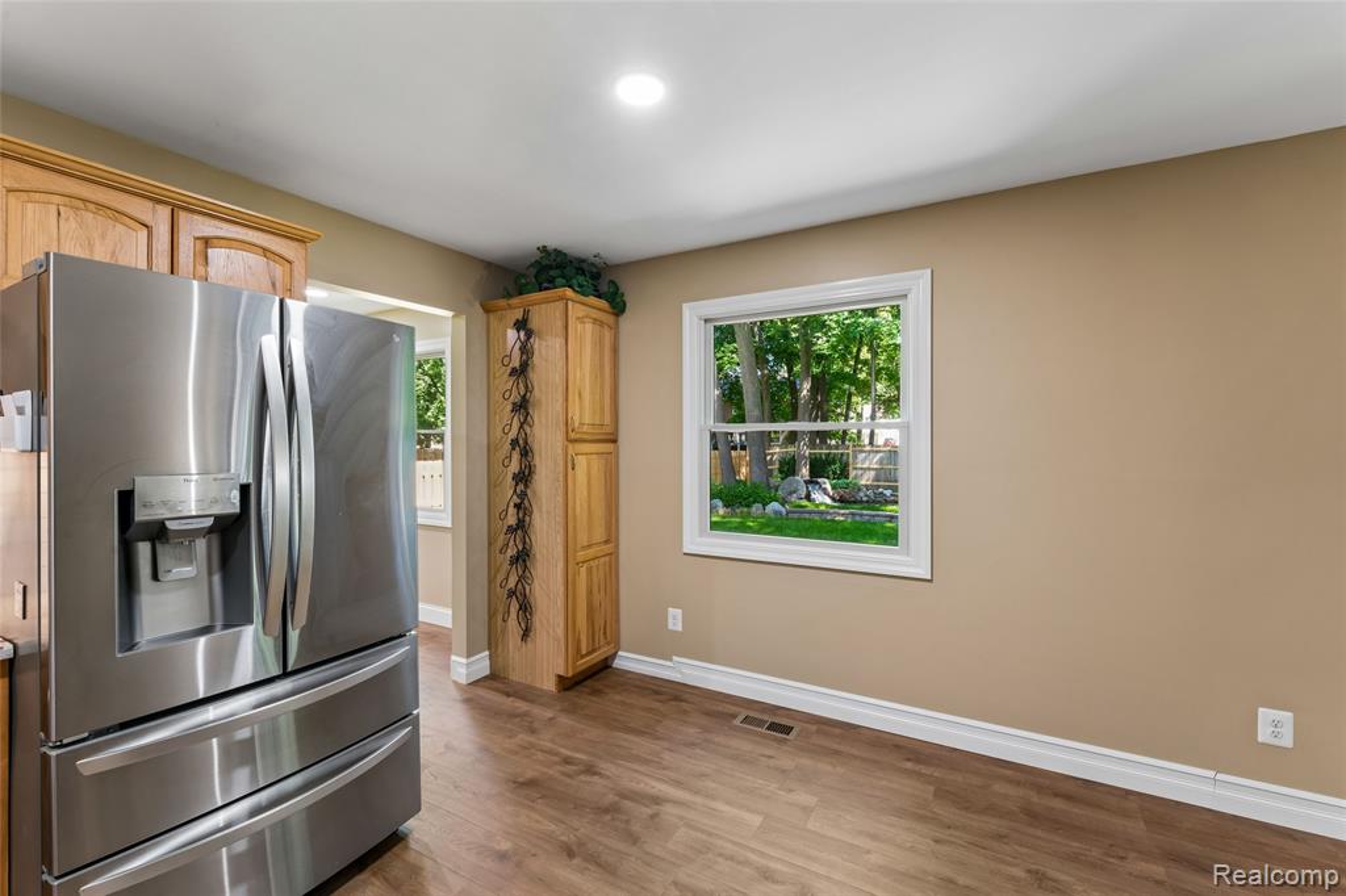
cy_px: 448
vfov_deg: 76.2
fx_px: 572
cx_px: 673
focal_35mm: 15
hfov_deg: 99.3
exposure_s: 1/2.5
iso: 400
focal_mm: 15.3
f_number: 13
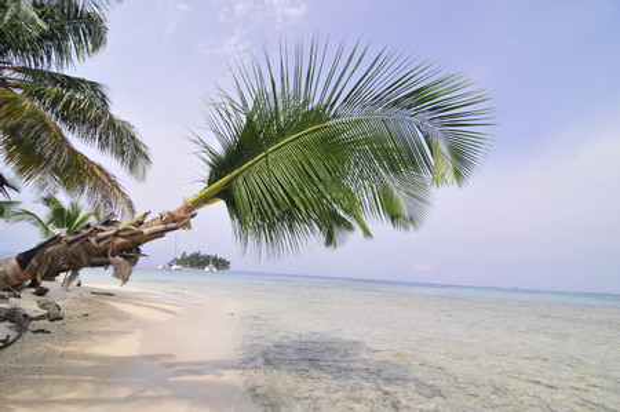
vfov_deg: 71.9
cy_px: 206
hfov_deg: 95.0
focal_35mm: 16
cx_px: 310
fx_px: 284
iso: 640
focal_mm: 11
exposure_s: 1/2500
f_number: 6.3
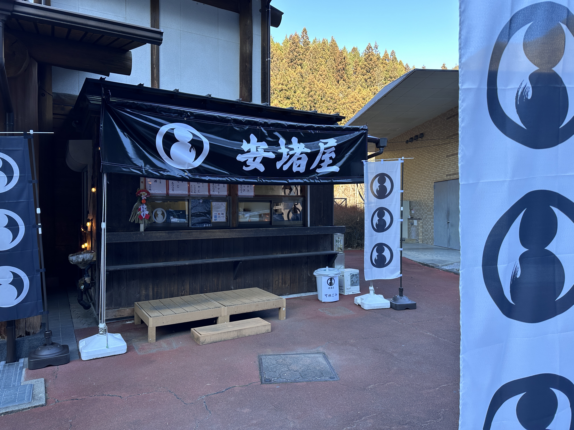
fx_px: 398
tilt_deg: +0.5
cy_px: 215
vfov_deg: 56.8
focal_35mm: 24
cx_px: 287
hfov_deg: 71.6
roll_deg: -0.7
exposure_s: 1/217
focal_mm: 6.86
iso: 64
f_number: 1.78
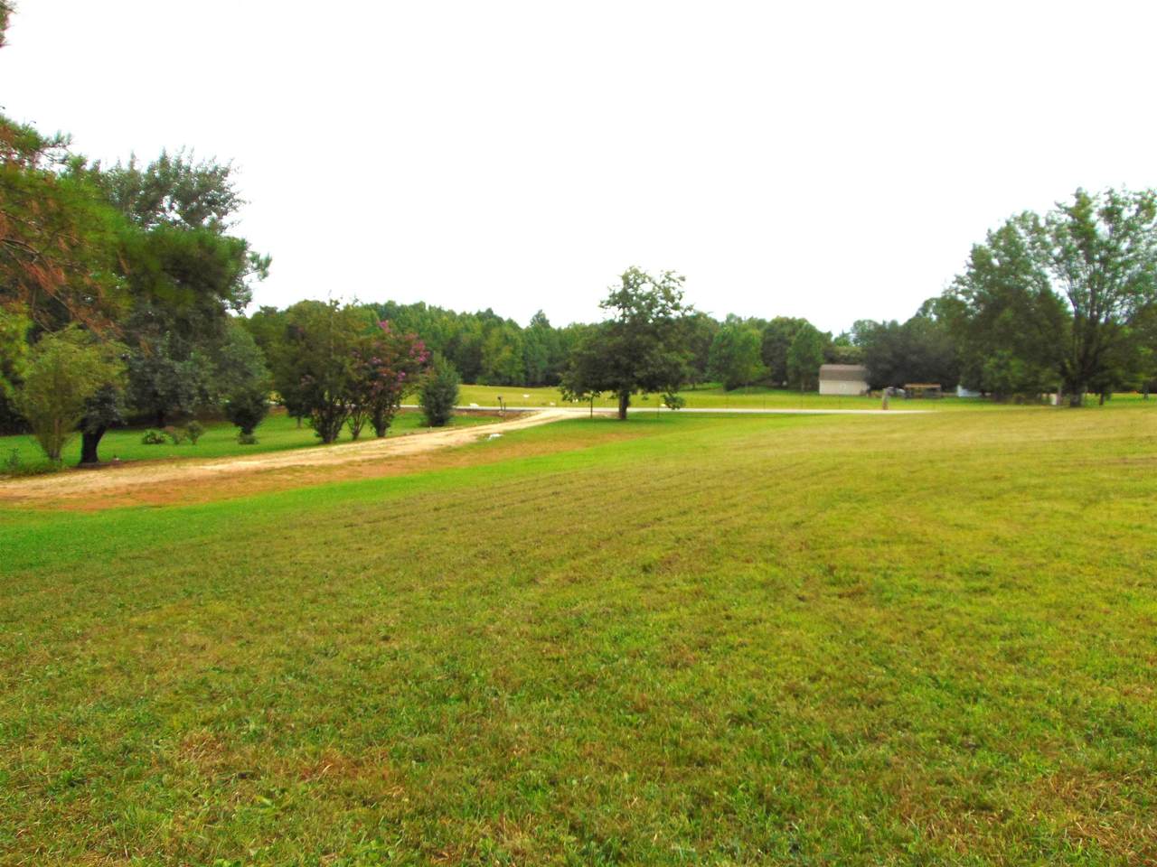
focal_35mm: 25
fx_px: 836
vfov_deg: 54.9
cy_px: 434
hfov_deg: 69.4
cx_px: 578
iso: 80
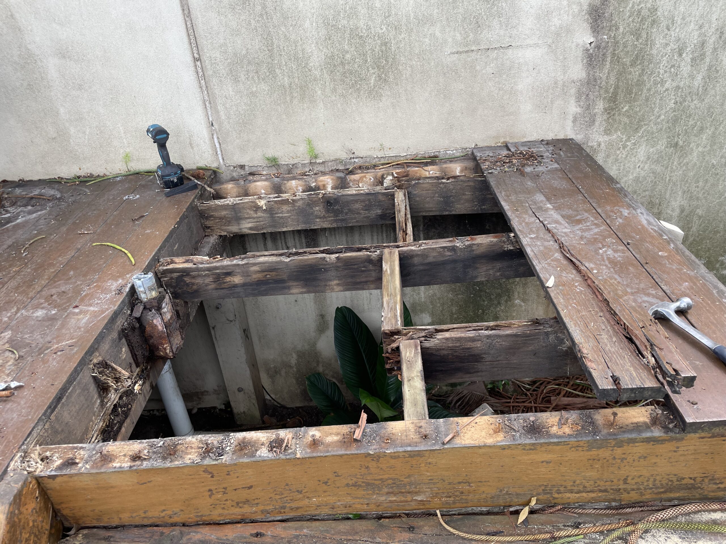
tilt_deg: -32.4
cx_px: 363
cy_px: 272
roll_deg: +5.3
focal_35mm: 26
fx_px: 545
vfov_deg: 53.1
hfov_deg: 67.3
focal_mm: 4.2
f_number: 1.6
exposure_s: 1/578
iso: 32
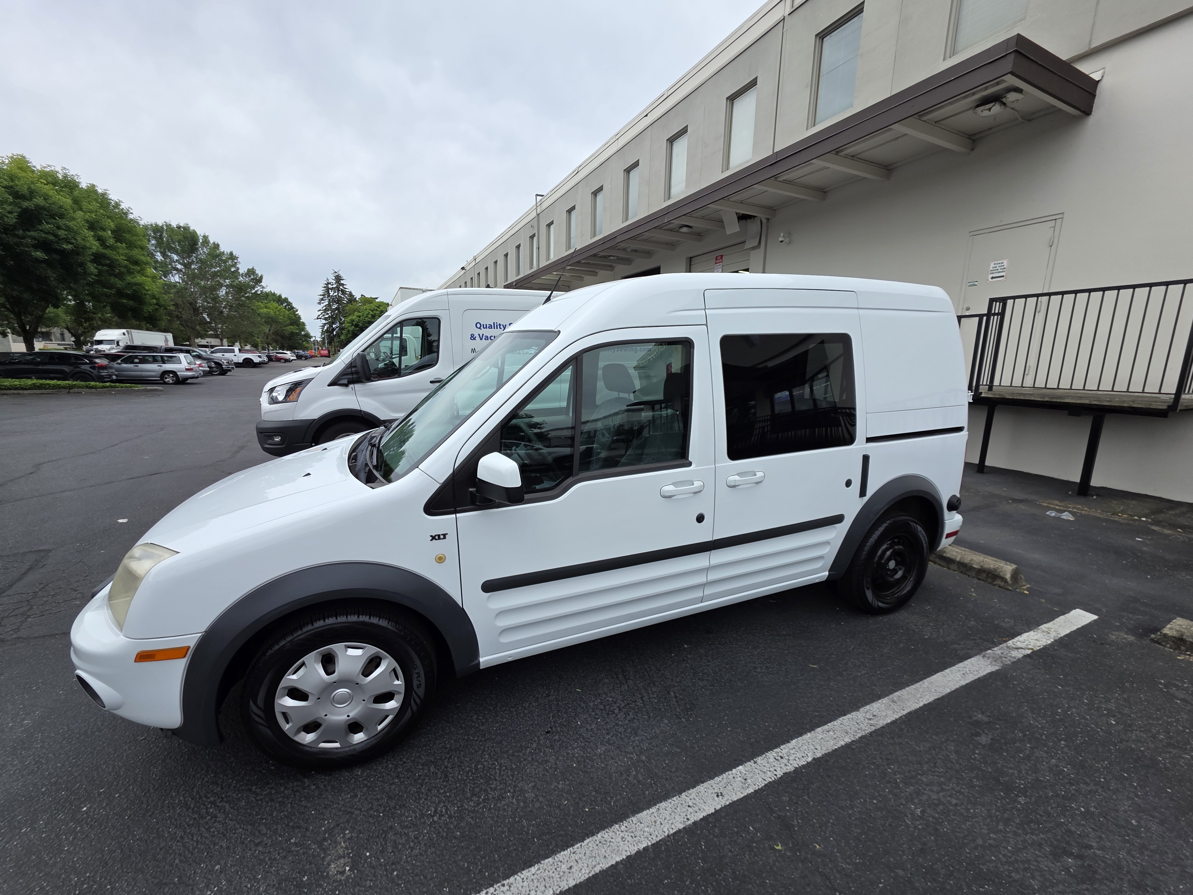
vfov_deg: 89.9
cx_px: 596
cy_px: 448
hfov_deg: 106.2
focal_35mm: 13
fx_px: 448
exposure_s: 1/968
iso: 40
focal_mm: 2.2
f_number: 1.9
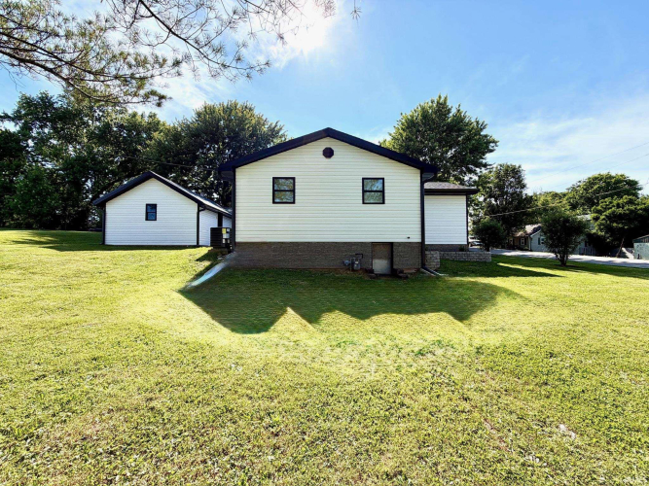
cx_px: 324
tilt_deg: +1.9
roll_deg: +0.8
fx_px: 262
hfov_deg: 102.1
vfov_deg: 85.7
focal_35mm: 14
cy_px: 243
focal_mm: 2.22
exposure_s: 1/770
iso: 32
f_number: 2.2
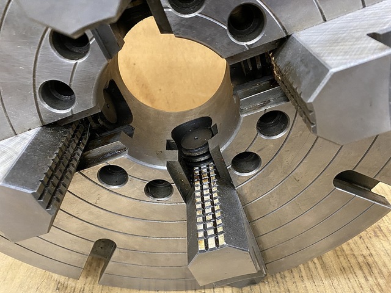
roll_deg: -1.0
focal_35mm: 26
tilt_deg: -35.9
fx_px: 294
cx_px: 196
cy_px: 146
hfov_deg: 67.3
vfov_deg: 53.1
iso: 500
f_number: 1.8
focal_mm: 4.25
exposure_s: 1/40
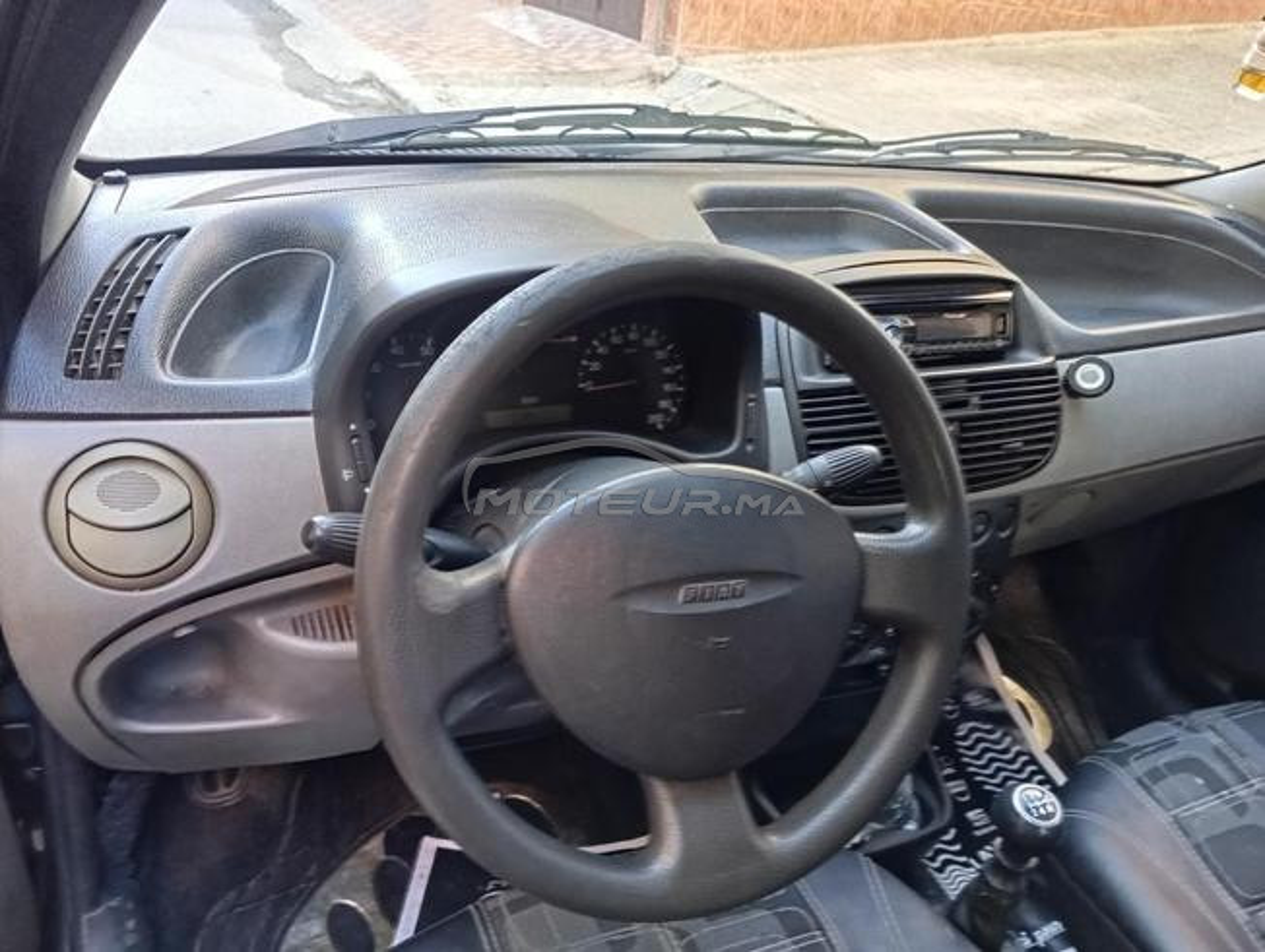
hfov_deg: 63.4
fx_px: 1025
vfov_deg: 49.9
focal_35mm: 28
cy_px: 476
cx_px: 632
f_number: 1.8
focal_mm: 4.22
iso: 770
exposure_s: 1/33.3
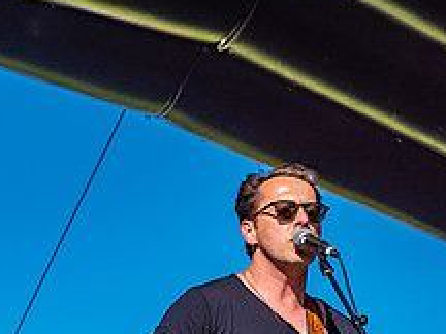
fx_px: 2332
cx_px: -136
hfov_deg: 10.7
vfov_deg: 8.2
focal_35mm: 181
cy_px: 343
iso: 100
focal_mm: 70
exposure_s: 1/1000
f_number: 5.6
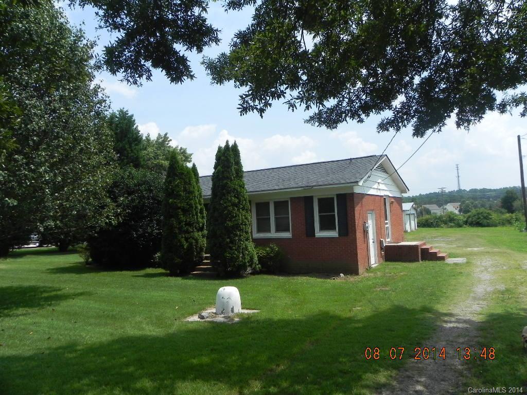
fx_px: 396
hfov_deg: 67.3
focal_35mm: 26
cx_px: 264
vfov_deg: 53.1
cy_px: 198
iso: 160
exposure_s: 1/448
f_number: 7.1
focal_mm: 4.6
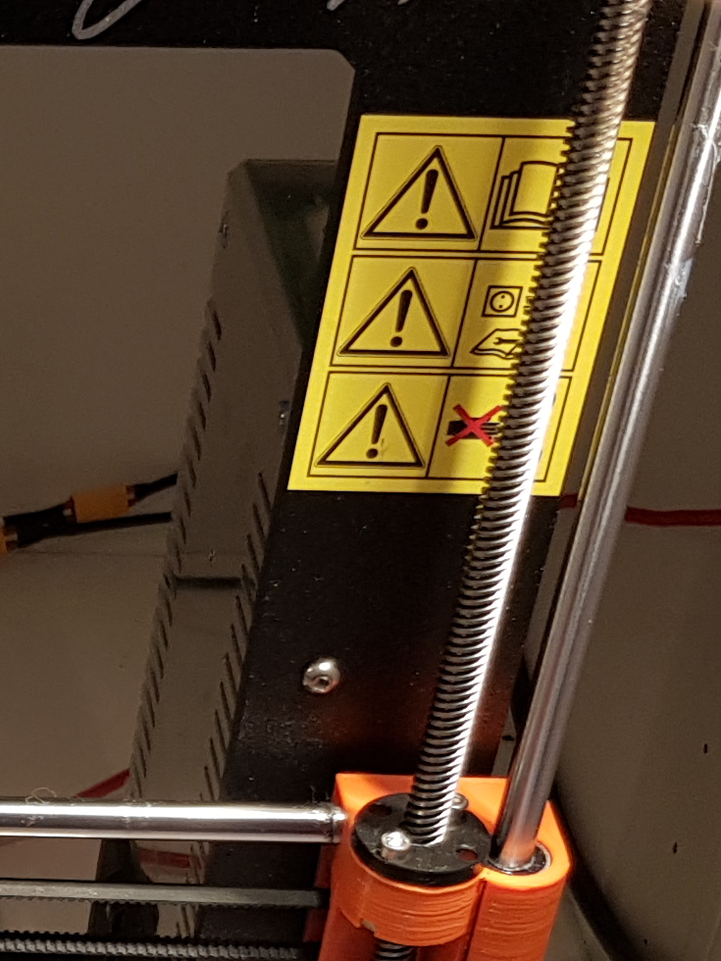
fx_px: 2972
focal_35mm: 107
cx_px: -491
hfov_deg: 12.8
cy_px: 986
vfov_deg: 17.9
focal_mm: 4.2
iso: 64
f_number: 1.7
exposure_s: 1/50
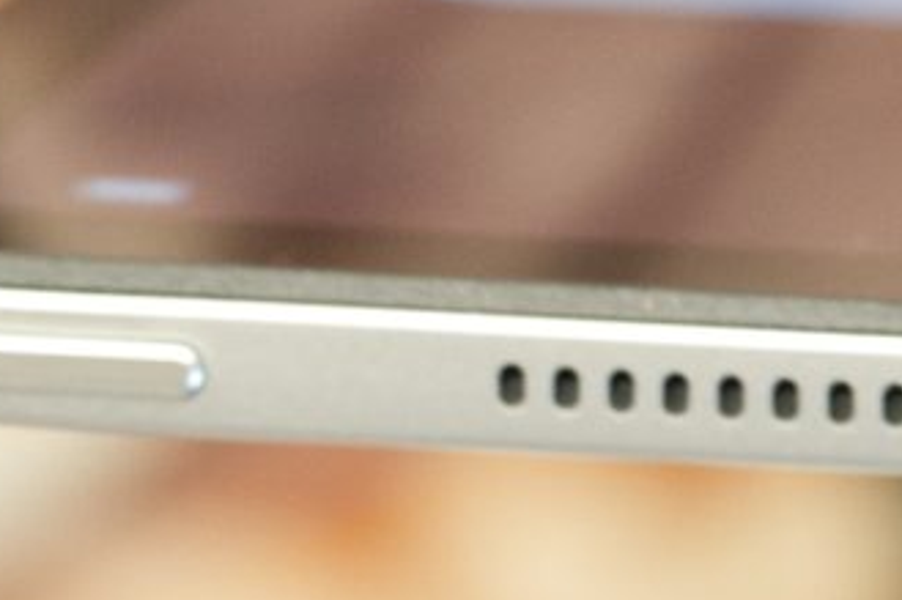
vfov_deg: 6.4
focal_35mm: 213
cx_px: 1692
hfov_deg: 9.2
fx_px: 5334
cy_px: 129
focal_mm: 35
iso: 1250
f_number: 3.5
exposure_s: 1/50
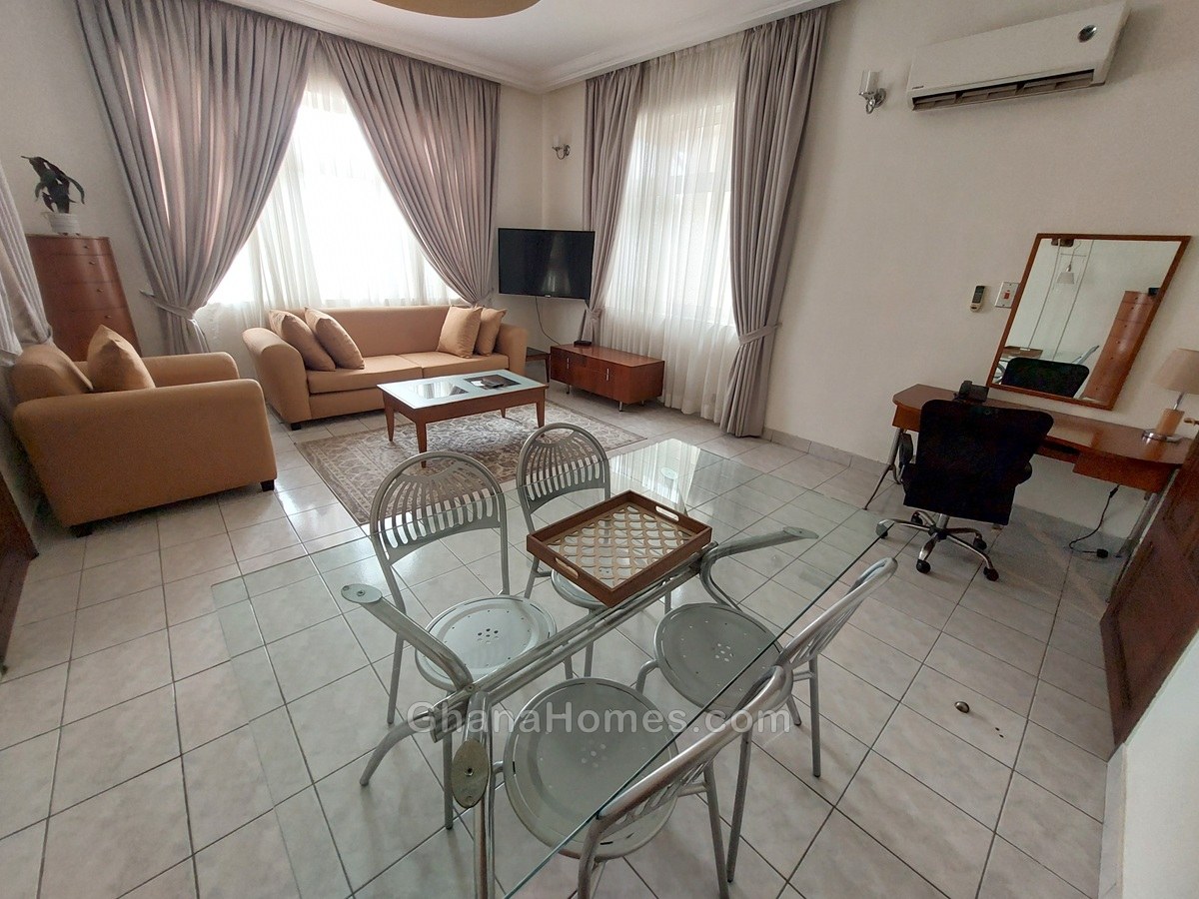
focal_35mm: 13
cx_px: 600
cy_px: 450
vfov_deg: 89.9
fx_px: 450
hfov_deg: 106.2
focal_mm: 1.74
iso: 160
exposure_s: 1/50
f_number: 2.2
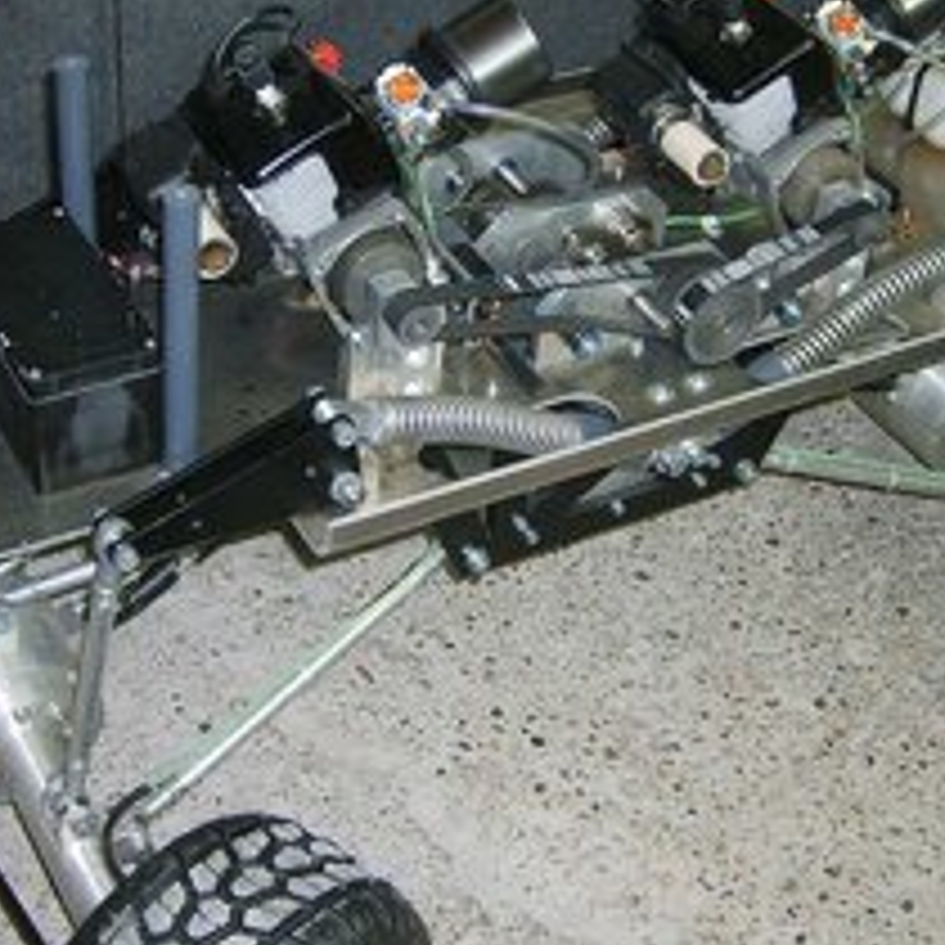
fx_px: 1822
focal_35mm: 59
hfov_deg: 29.1
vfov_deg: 29.0
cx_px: 477
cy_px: 405
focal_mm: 5.8
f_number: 2.8
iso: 100
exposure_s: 1/30
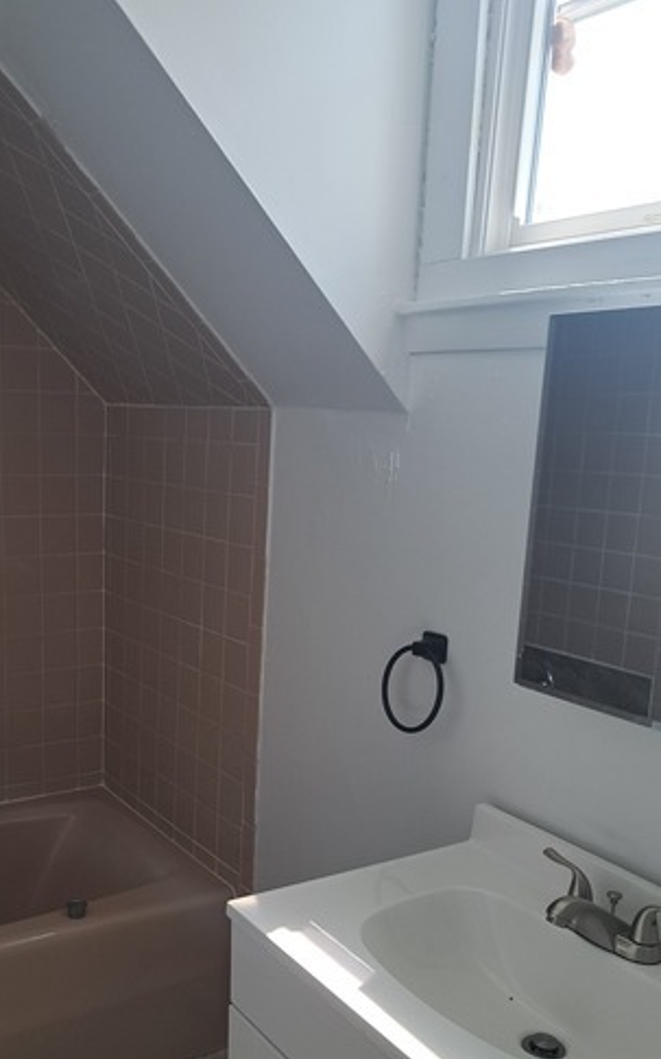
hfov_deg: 35.4
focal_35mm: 35
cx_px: 159
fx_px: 1009
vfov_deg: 54.9
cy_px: 639
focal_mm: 5.23
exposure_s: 1/120
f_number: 1.8
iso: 50
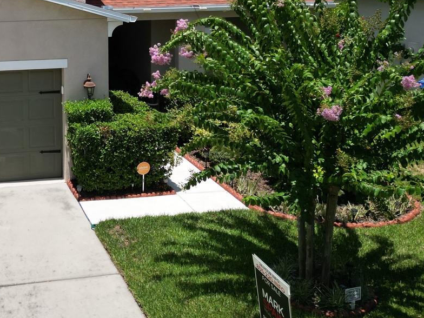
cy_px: 24
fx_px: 600
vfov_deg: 28.4
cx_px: 44
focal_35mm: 49
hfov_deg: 36.5
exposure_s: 1/4000
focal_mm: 6.72
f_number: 1.7
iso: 130
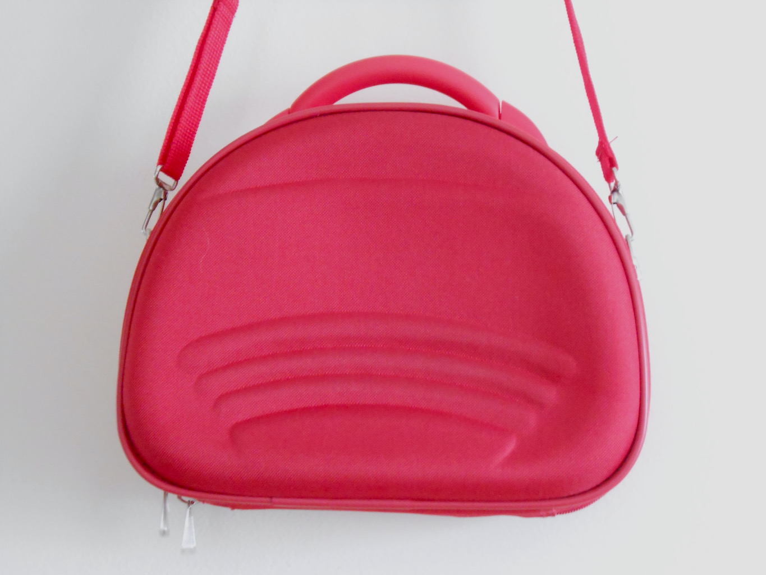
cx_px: 383
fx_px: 1394
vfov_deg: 23.3
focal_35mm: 63
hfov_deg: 30.7
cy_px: 288
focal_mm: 11.3
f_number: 5.6
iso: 800
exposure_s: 1/3
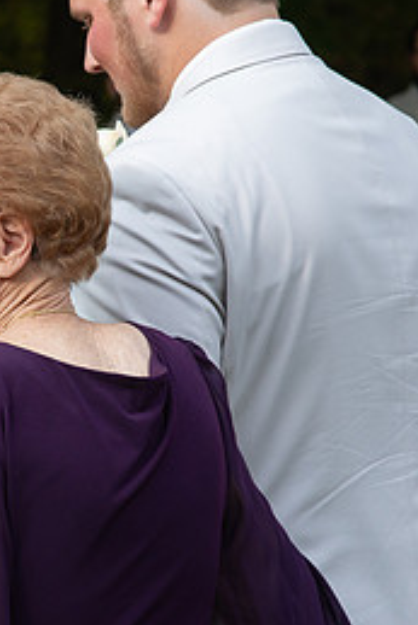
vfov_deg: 9.3
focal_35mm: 221
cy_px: 338
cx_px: -5
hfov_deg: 6.2
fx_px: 3844
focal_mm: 85
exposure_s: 1/640
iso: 640
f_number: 6.3
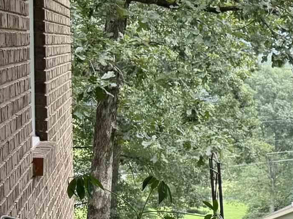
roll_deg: -4.5
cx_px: 602
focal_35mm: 106
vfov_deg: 13.8
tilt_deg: -8.9
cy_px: 213
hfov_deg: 14.9
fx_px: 897
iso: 80
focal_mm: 6.76
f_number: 1.78
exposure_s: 1/531
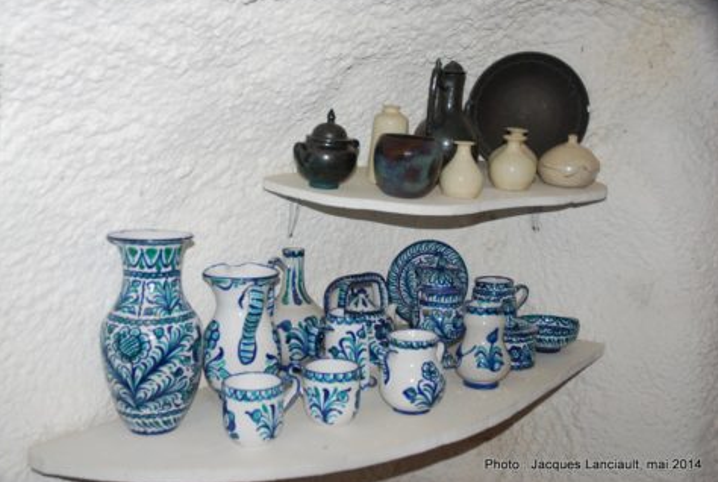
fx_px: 790
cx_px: 341
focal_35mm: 40
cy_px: 233
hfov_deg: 48.9
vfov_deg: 33.9
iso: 100
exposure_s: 1/125
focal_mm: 25
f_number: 4
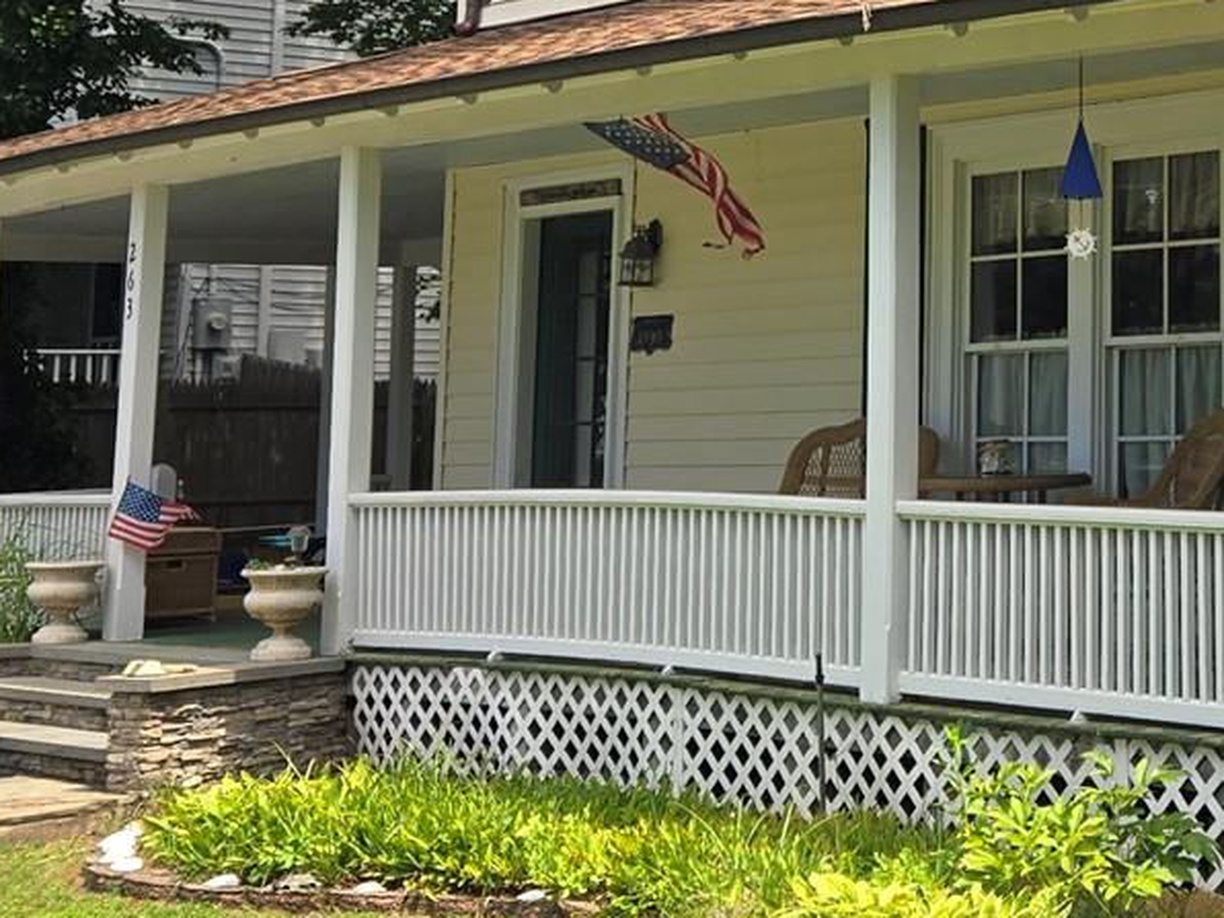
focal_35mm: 79
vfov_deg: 18.3
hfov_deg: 23.6
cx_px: 1228
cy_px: 47
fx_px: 2793
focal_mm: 5.4
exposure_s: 1/950
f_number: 1.8
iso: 25
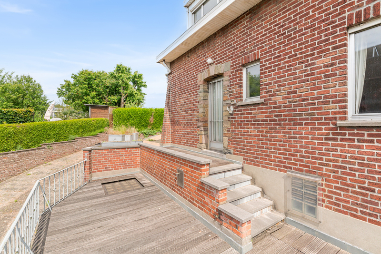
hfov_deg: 93.3
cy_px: 127
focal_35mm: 17
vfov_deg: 70.5
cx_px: 190
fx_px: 180
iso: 800
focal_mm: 17
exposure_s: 1/640
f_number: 11
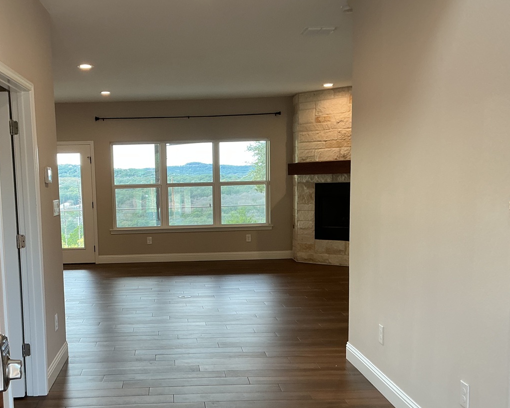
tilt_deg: -7.2
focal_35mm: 40
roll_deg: +0.3
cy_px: 250
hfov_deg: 45.1
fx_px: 604
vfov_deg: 37.2
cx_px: 172
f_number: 1.8
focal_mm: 3
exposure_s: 1/60
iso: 50
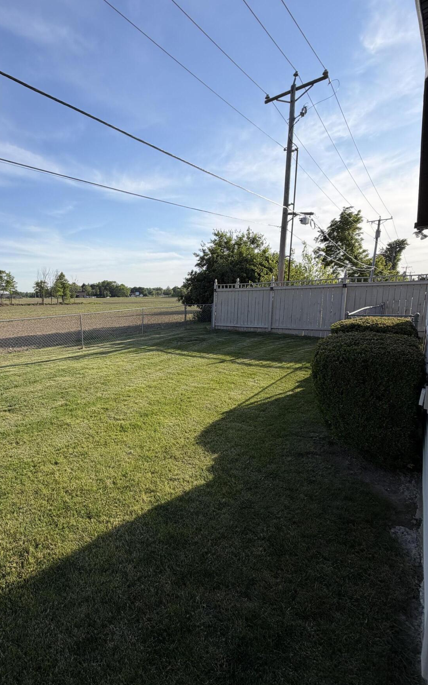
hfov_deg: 66.0
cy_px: 348
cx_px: 140
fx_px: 317
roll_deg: +1.2
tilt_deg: -8.9
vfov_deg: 94.4
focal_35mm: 17
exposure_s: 1/770
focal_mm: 2.22
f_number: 2.2
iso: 25
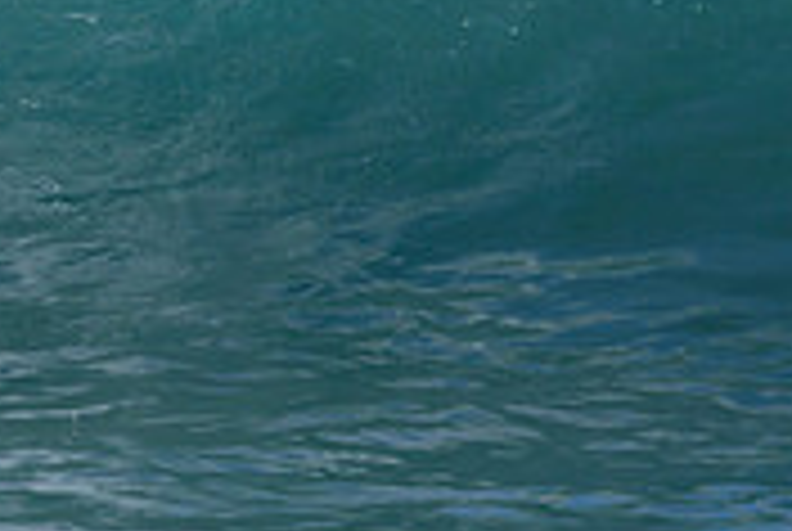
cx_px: -212
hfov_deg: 0.6
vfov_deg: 0.4
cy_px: -481
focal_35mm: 3611
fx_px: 79575
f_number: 6.3
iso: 400
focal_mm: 800
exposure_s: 1/2000
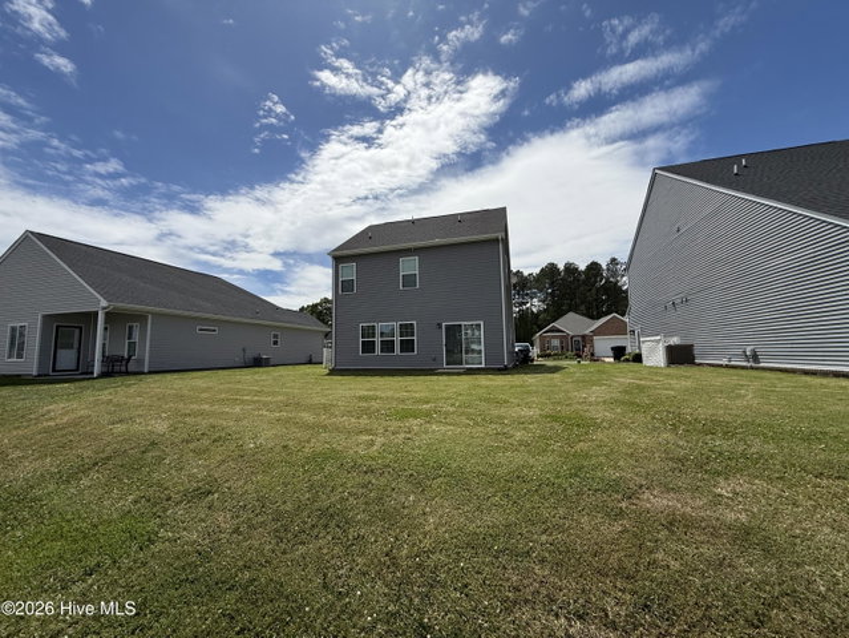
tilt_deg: +7.3
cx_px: 424
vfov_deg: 85.7
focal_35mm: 14
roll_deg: +1.4
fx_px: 344
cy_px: 319
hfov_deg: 102.0
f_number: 2.2
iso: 40
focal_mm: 2.22
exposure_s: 1/6173
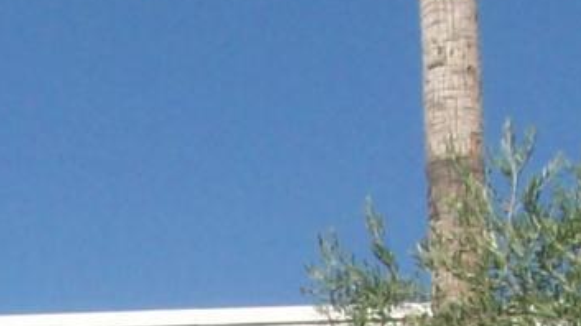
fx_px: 3310
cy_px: 739
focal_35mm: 215
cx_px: -148
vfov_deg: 5.5
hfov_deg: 9.9
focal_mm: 5.7
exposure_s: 1/428
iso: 64
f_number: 5.5
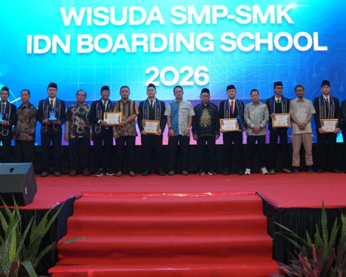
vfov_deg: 35.4
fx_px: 430
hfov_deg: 43.8
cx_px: 193
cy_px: 102
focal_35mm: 42
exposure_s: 1/100
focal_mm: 27
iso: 1600
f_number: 2.8
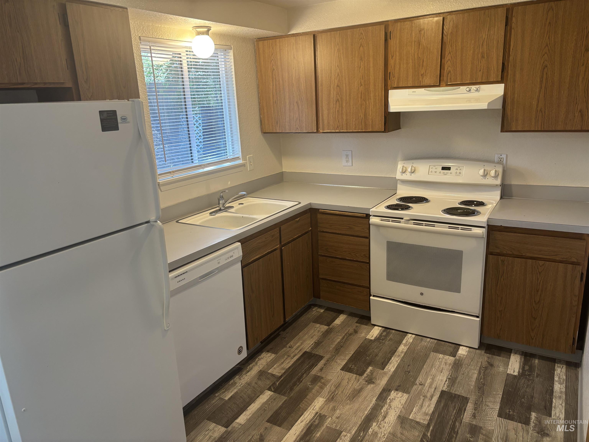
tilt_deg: -15.5
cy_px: 221
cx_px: 294
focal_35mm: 26
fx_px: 442
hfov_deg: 67.3
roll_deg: +3.2
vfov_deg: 53.1
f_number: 1.6
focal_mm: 5.96
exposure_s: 1/60
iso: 100
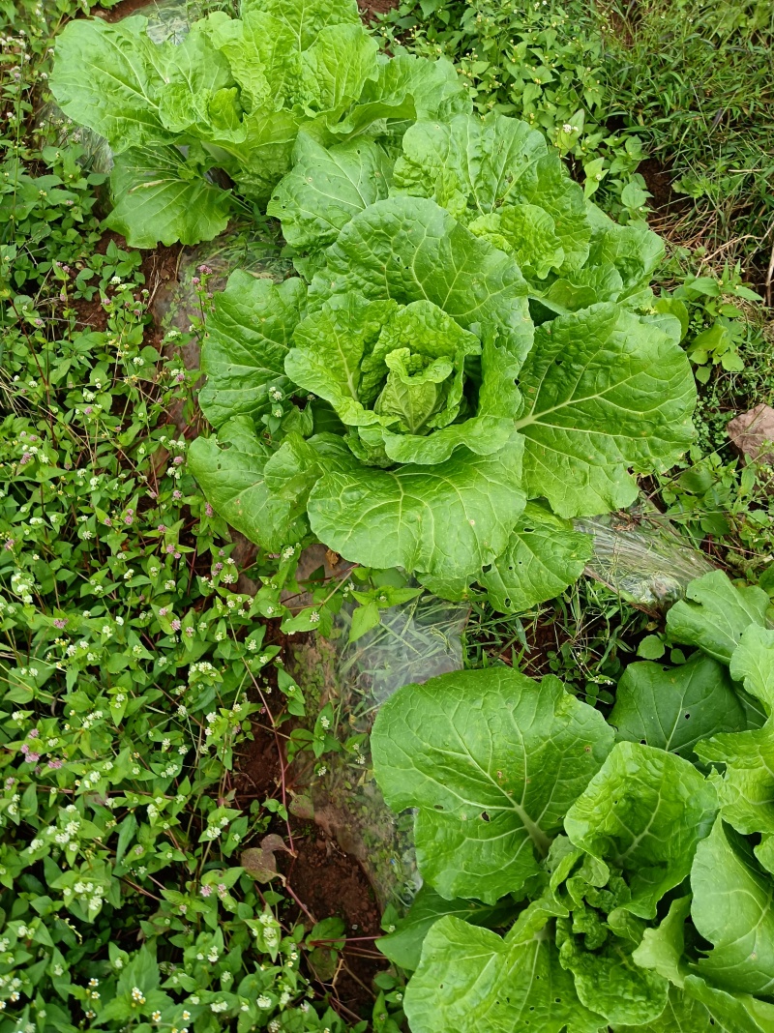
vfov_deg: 65.3
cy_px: 516
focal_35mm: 27
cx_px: 387
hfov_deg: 51.3
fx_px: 806
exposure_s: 1/104
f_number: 1.8
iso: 100
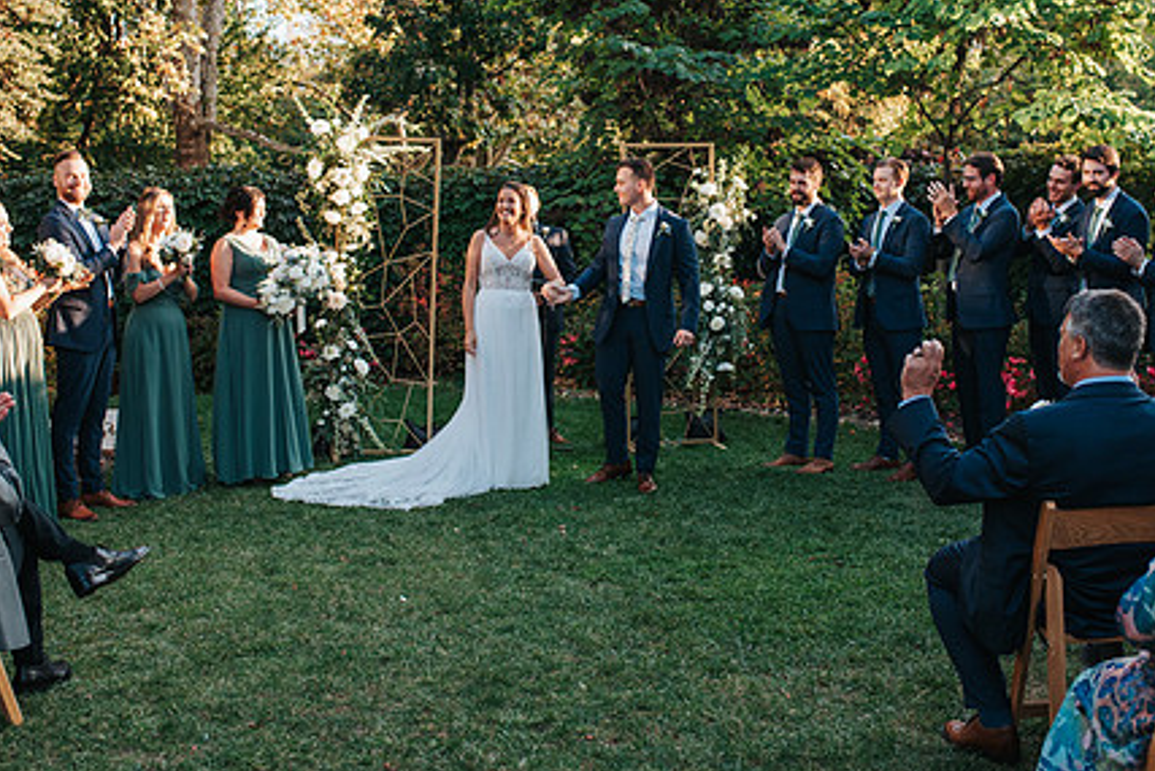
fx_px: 1540
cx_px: 579
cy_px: 269
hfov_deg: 41.1
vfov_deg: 28.0
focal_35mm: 48
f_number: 3.2
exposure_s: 1/800
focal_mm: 35
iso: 1000
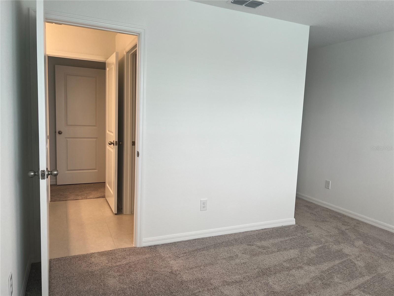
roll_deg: -2.6
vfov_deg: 53.1
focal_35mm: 26
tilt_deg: -6.6
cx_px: 197
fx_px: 296
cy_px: 148
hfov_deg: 67.3
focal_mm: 5.7
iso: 40
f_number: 1.5
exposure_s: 1/220
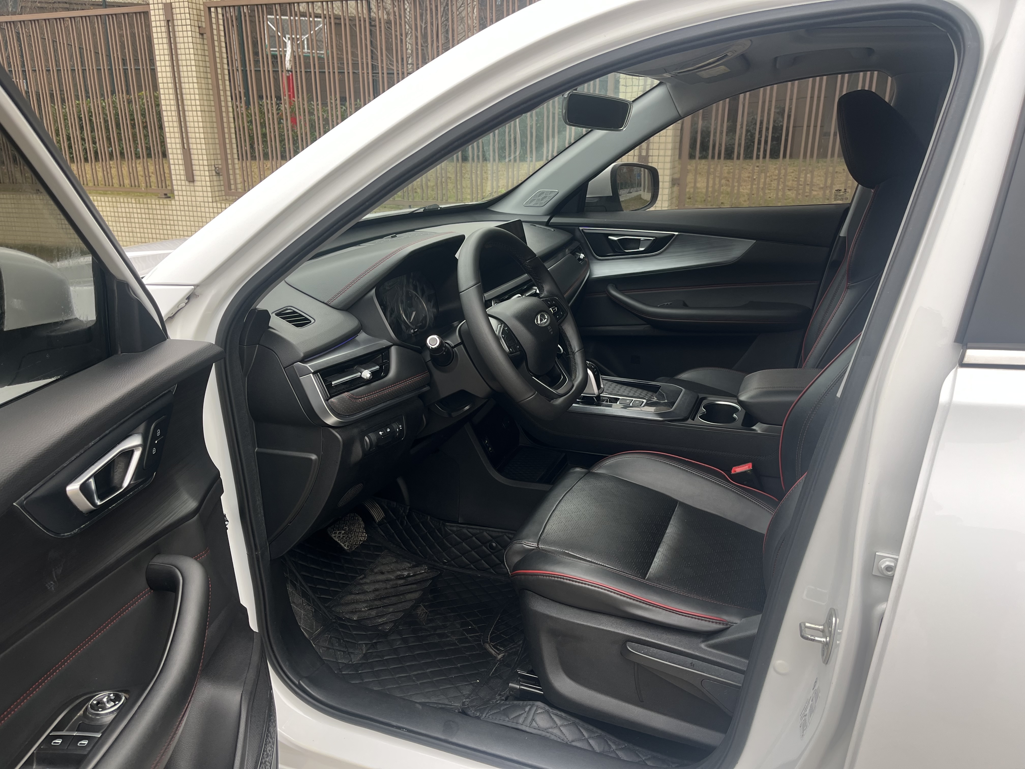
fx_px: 770
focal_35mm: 26
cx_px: 512
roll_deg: -0.3
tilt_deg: -19.2
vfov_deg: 53.1
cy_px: 384
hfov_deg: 67.3
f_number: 1.6
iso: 50
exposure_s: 1/232
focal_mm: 5.1
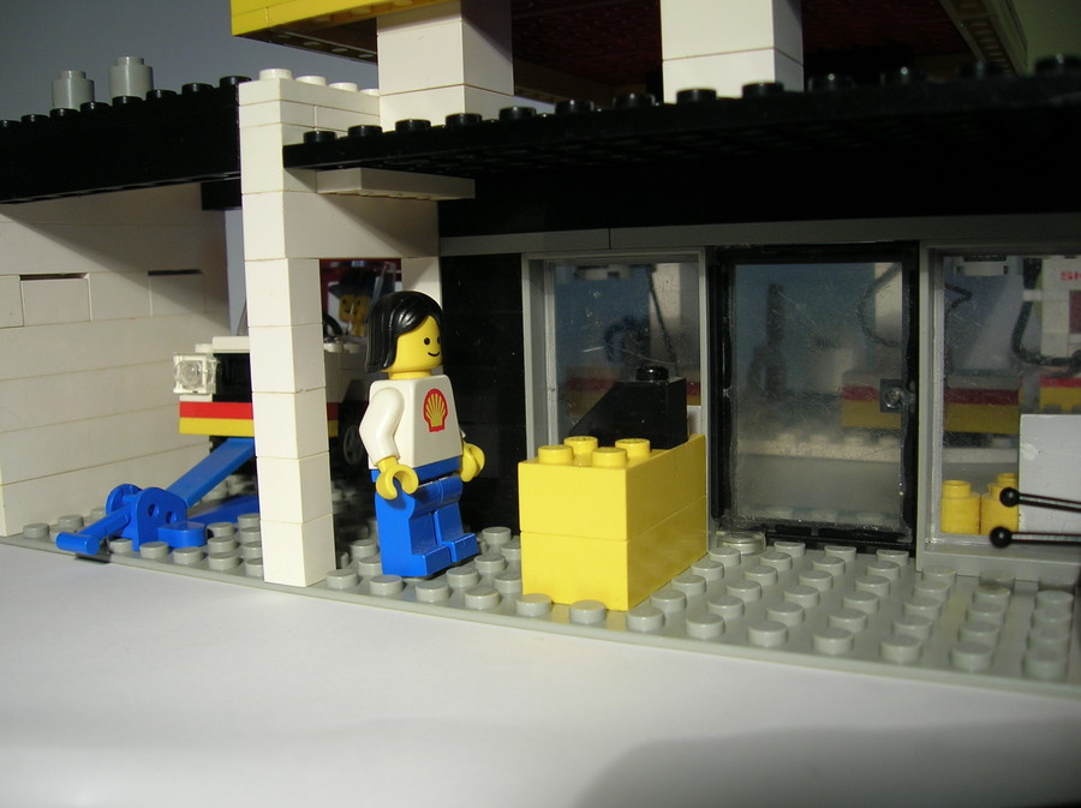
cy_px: 404
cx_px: 540
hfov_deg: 54.0
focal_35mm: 34
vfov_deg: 41.7
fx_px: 1061
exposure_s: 1/22
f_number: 2.9
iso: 50
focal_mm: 5.7
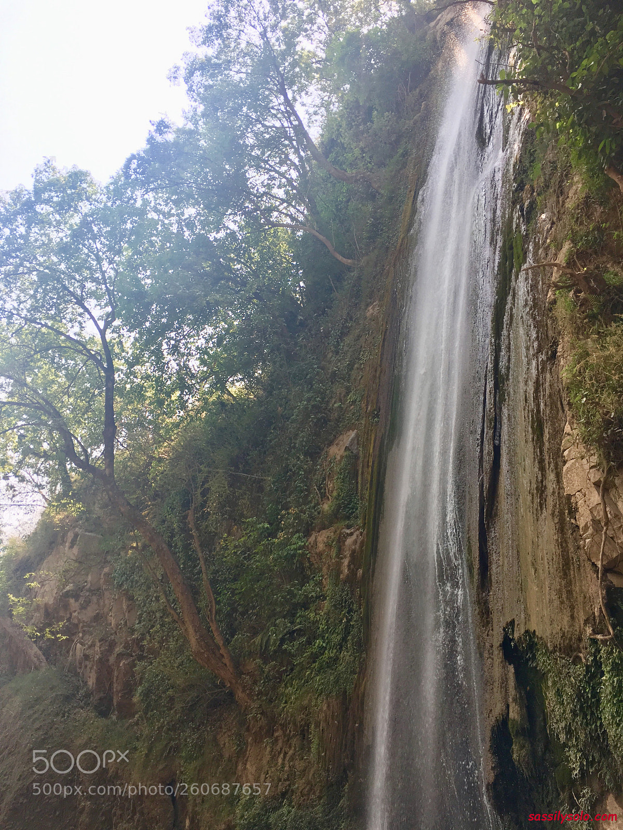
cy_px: 415
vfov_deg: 61.7
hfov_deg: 48.2
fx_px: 696
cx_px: 312
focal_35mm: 29
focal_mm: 4.15
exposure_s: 1/382
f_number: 2.2
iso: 25
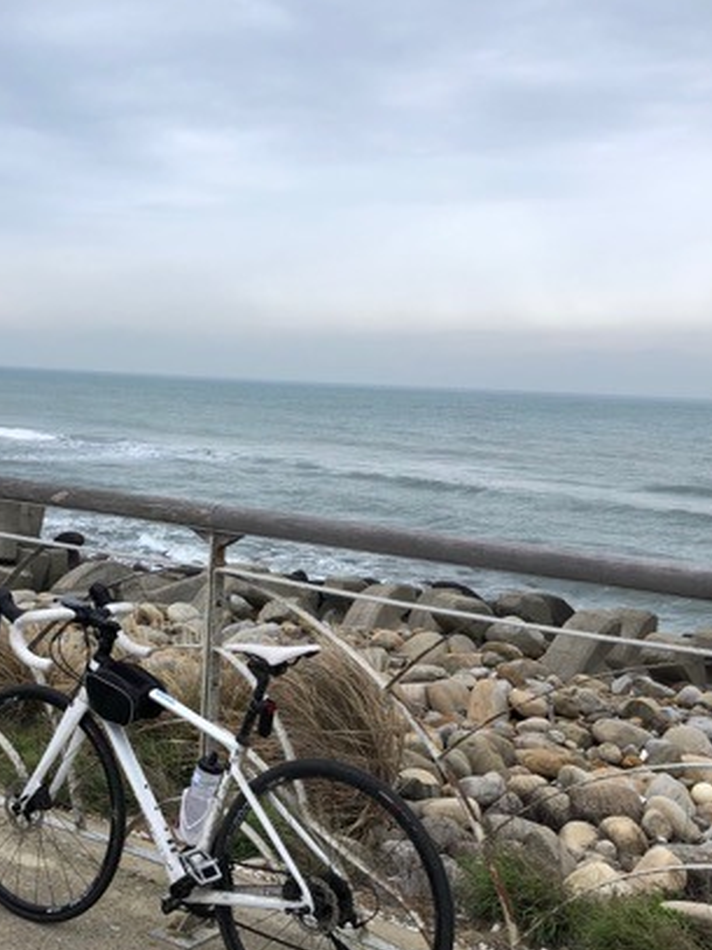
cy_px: 572
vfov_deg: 42.7
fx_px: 1207
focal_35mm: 44
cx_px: 261
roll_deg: -1.6
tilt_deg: -7.3
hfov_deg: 32.7
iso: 20
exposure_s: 1/873
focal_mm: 4
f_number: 1.8
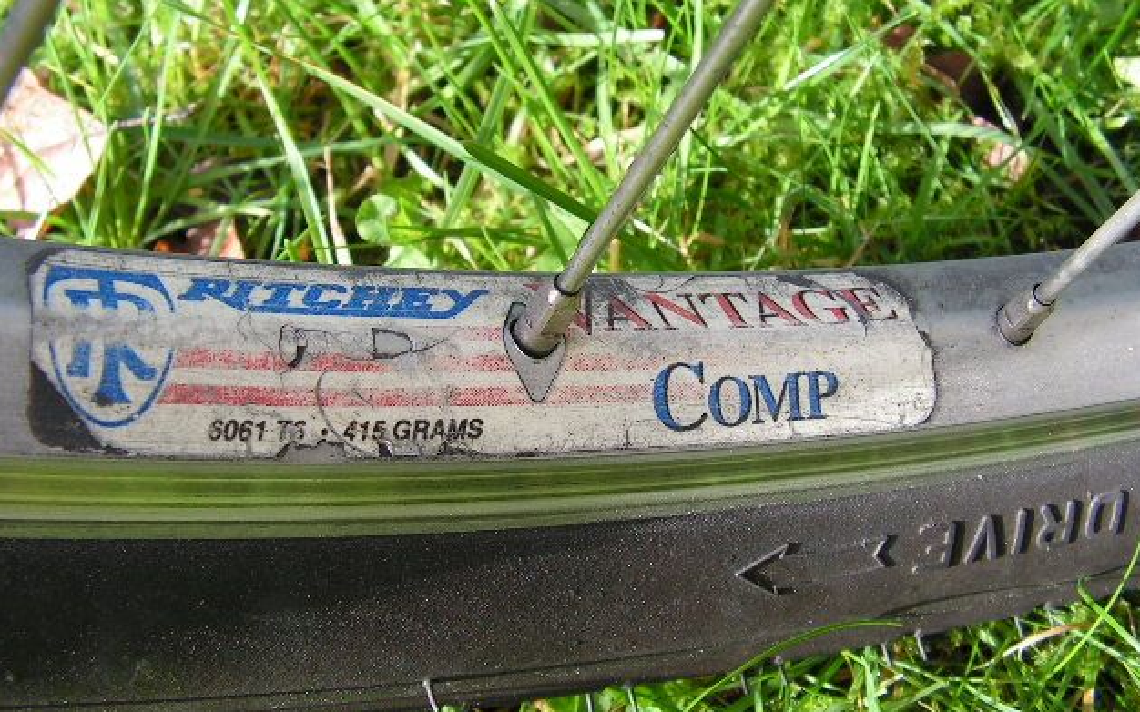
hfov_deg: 50.4
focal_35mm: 39
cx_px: 566
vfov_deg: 32.8
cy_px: 348
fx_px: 1211
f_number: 4.8
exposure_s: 1/100
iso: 64
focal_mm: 6
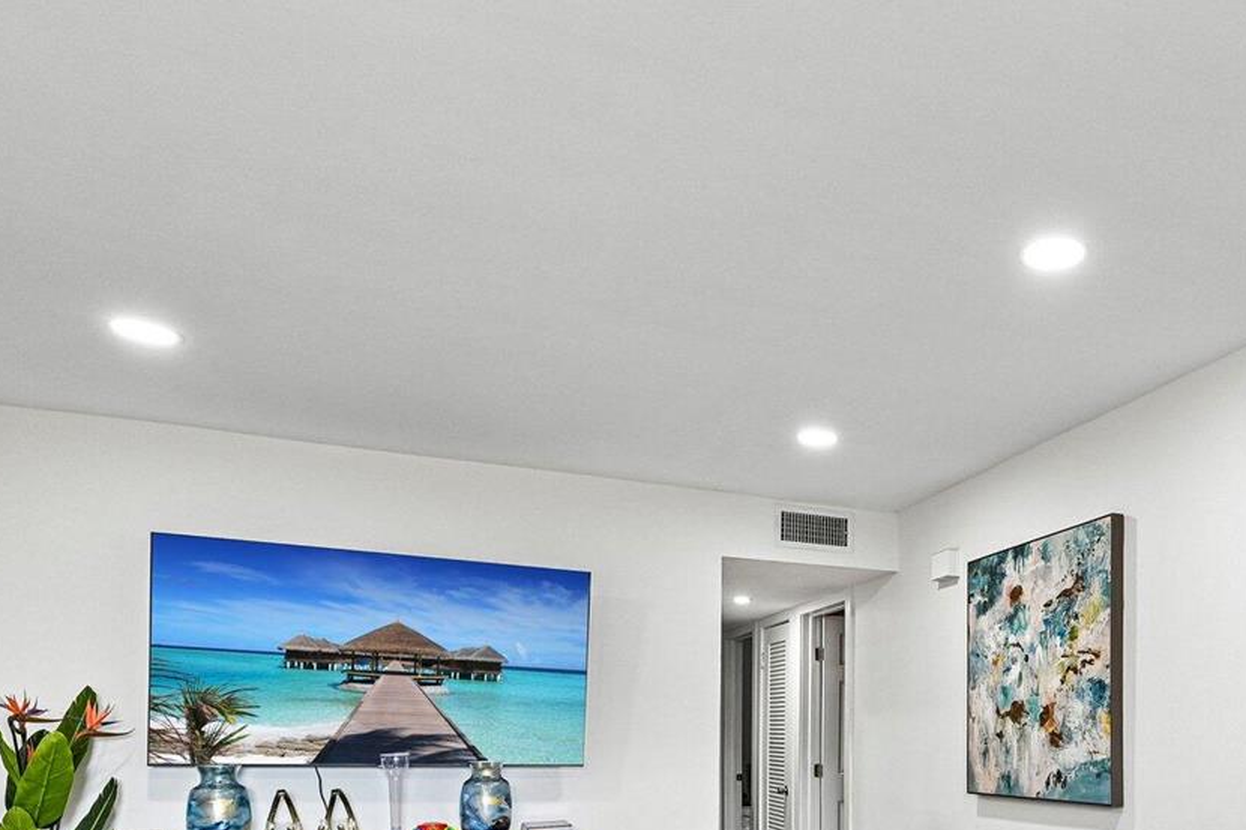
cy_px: 764
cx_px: 964
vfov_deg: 43.3
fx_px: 934
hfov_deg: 62.7
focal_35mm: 27
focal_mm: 14
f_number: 8
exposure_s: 1/125
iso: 2500
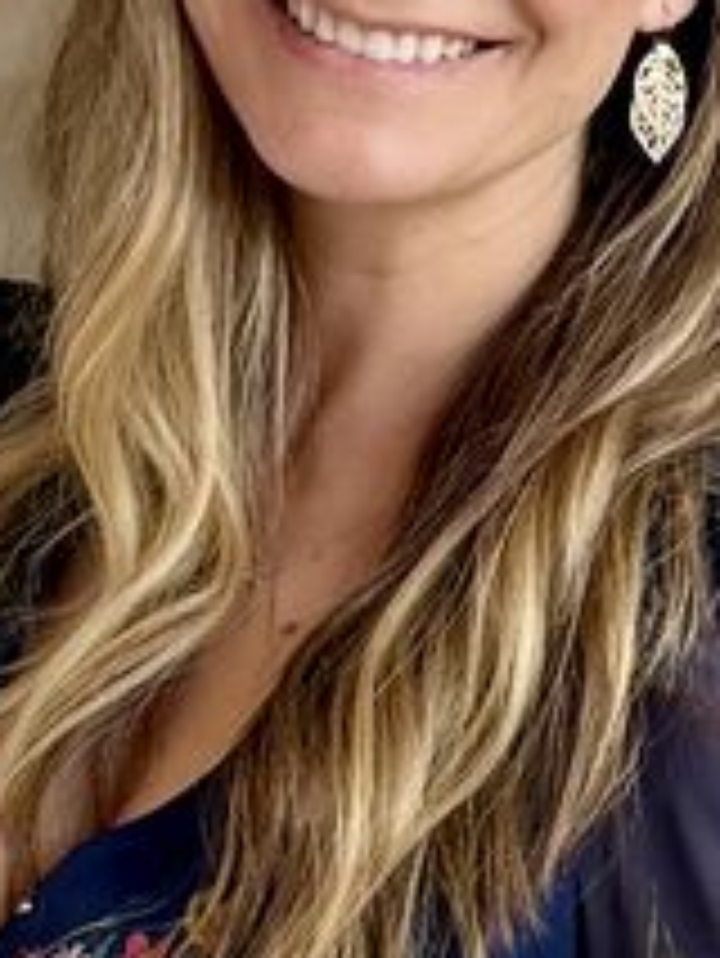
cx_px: 468
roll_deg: -0.1
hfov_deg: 32.0
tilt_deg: -9.9
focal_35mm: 45
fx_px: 1247
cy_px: 94
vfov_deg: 39.1
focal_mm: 6.76
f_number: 1.78
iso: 64
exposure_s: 1/120
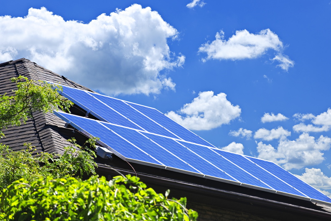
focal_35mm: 200
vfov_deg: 6.9
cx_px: 166
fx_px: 1839
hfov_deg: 10.3
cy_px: 110
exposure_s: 1/200
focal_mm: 200
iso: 200
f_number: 13
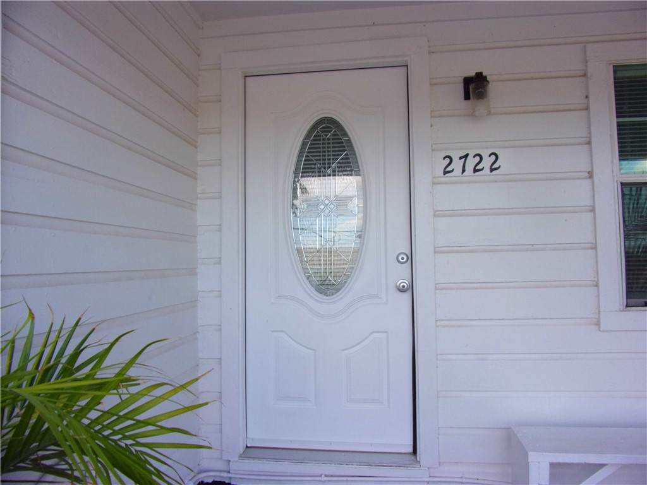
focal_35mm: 24
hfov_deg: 71.6
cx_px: 324
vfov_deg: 56.8
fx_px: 449
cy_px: 242
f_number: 3.3
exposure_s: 1/280
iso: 80
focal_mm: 4.3
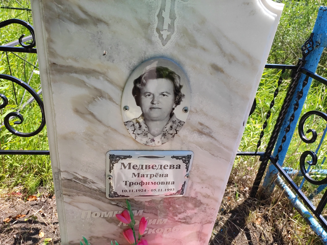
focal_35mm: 25
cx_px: 164
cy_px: 122
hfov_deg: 69.4
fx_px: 236
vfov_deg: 54.9
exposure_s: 1/2000
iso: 400
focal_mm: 4.7
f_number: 1.79
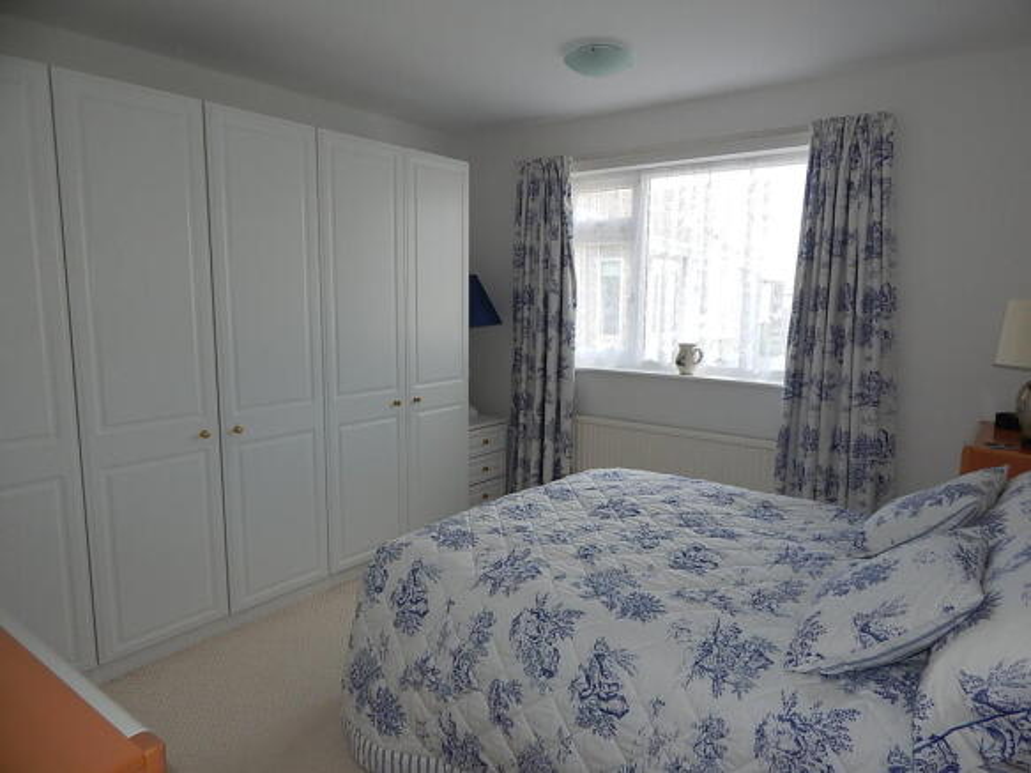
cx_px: 516
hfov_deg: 76.4
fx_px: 655
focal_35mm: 22
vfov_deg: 61.1
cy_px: 386
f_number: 3
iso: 125
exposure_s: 1/100
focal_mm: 4
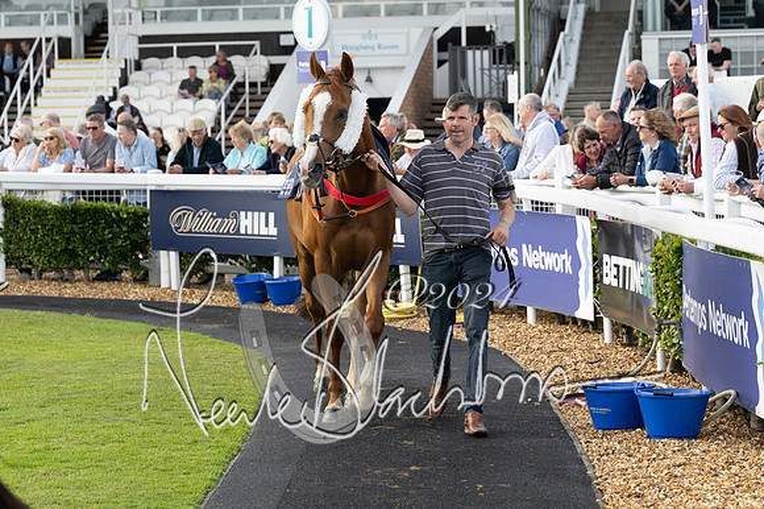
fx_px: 2227
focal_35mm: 105
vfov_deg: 13.0
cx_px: 382
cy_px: 254
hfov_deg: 19.5
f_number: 4
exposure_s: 1/800
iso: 400
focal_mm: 70
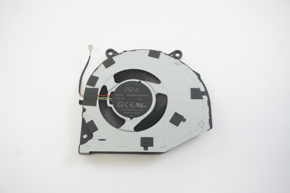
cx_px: 145
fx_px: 326
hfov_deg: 48.0
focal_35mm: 40
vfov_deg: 33.0
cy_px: 96
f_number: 5.6
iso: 4000
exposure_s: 1/160
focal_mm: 27
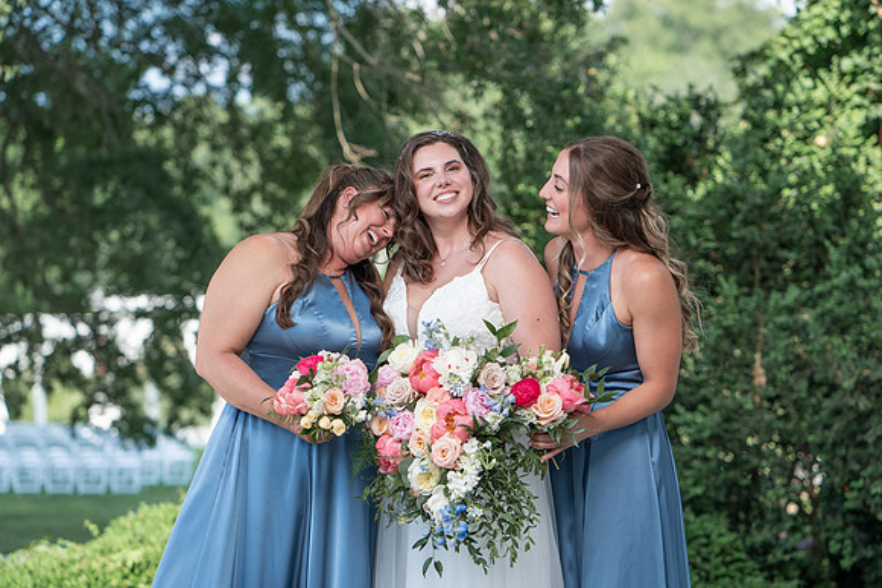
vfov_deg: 15.3
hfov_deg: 22.8
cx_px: 449
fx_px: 2188
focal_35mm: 89
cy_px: 284
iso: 64
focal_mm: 85
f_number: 2.8
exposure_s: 1/500
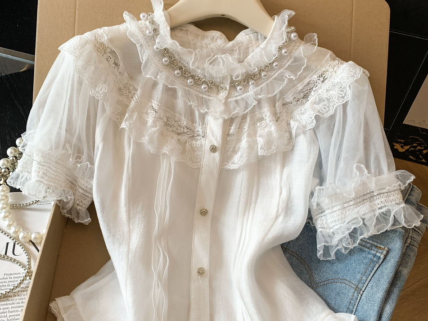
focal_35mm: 35
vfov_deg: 40.6
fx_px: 433
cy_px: 181
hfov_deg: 52.6
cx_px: 215
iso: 64
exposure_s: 1/121
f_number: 1.8
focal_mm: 4.25
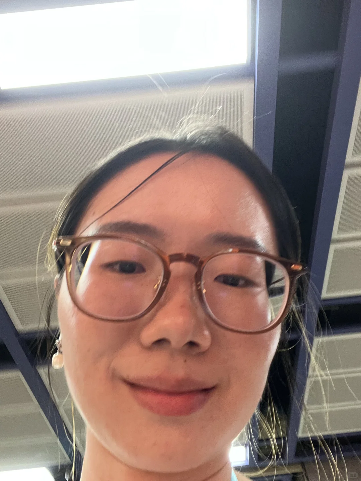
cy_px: 240
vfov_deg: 60.0
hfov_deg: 46.8
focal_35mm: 30
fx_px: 417
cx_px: 180
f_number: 2.2
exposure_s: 1/25
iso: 400
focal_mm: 2.71
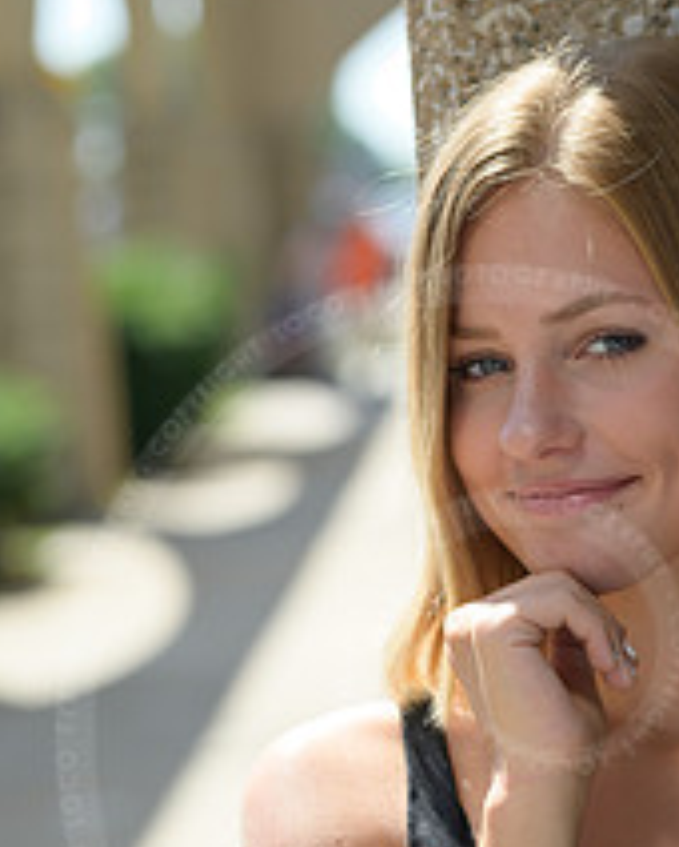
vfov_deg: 11.3
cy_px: 747
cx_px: 593
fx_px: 4239
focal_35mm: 169
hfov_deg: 9.1
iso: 160
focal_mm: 85
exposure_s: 1/800
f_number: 3.2
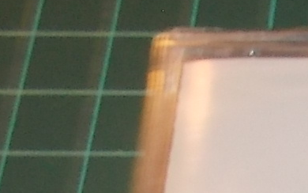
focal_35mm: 179
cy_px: 561
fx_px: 1503
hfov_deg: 10.1
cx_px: 761
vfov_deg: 6.7
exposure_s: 1/30
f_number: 3.3
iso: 200
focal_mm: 4.1
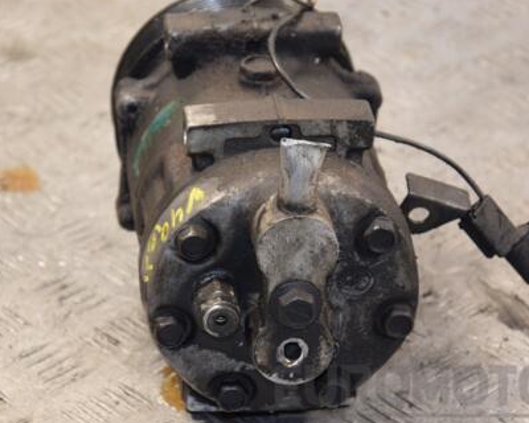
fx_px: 2646
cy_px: 209
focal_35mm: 169
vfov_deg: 9.1
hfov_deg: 11.4
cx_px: 250
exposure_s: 1/100
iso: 800
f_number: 5.3
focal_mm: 80
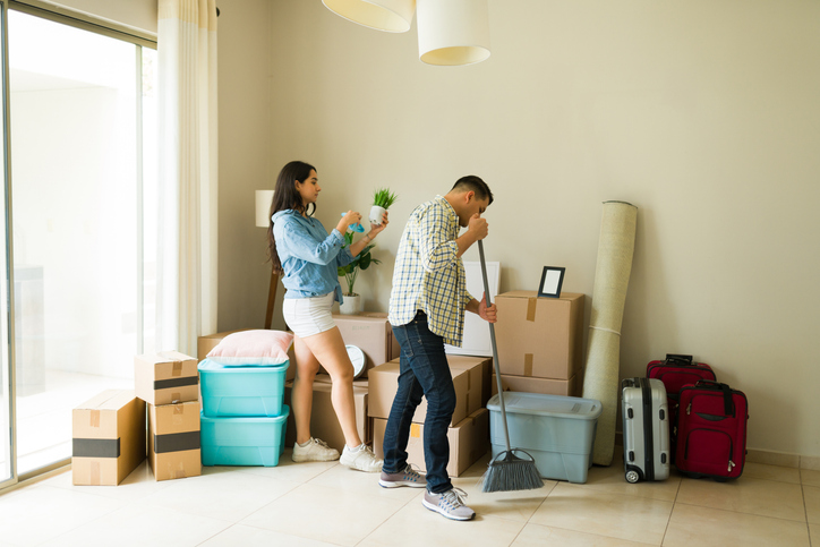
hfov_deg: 54.4
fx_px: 797
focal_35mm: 35
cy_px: 274
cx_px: 410
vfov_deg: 37.9
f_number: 1.8
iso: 320
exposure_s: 1/160
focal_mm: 35
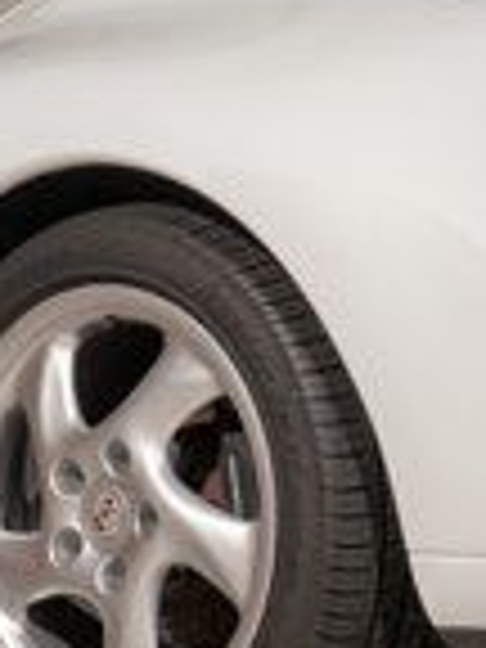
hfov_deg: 4.0
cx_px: 1539
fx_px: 6645
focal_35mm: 355
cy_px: 124
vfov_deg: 5.6
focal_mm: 52
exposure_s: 1/60
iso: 200
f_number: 6.3
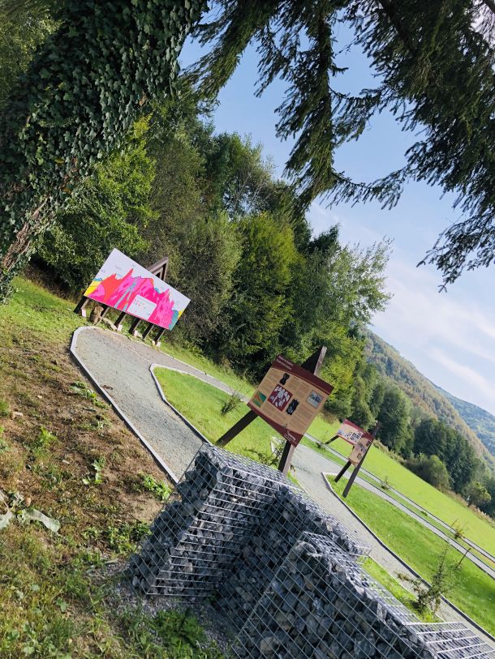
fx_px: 534
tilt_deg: +2.0
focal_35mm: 28
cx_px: 248
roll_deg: -33.6
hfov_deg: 49.8
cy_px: 330
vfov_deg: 63.4
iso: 20
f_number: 1.8
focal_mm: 3.99
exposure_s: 1/941
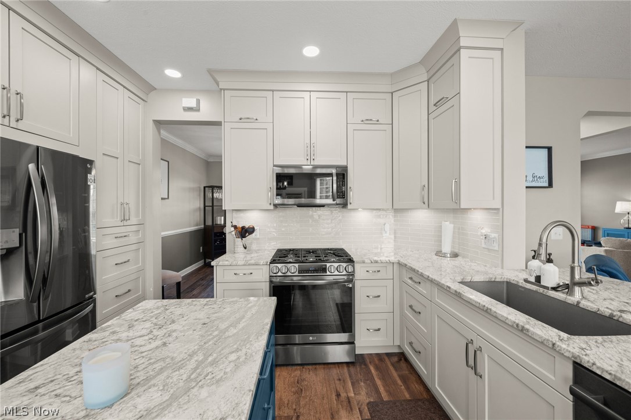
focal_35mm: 14
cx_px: 316
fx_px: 245
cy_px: 210
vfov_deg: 81.2
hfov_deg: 104.3
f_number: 9
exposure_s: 1/8
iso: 250
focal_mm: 14
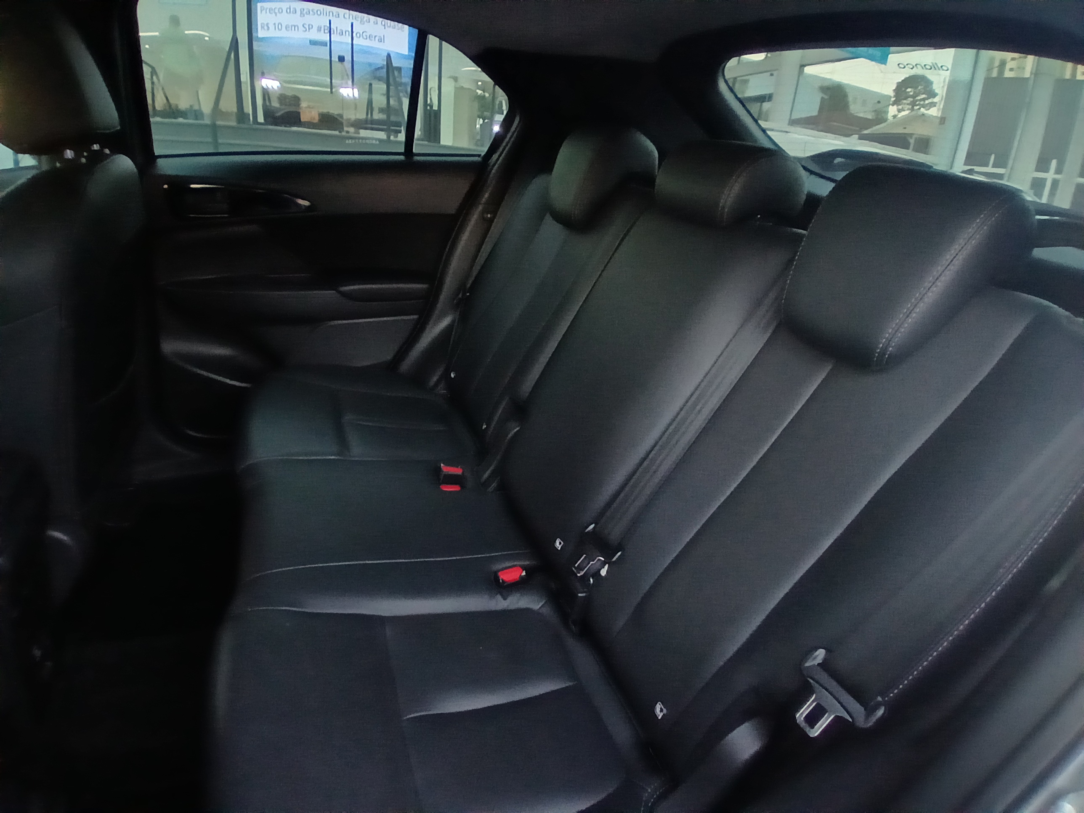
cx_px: 542
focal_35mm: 17
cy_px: 406
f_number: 2.2
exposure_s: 1/30
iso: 500
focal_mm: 1.4
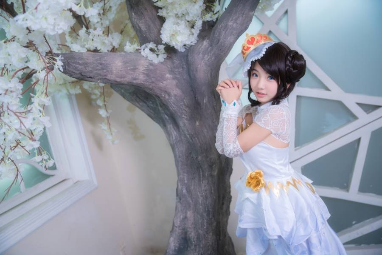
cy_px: 128
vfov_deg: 37.9
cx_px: 191
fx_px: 371
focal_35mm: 35
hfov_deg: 54.4
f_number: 2.8
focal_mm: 35
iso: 100
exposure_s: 1/80
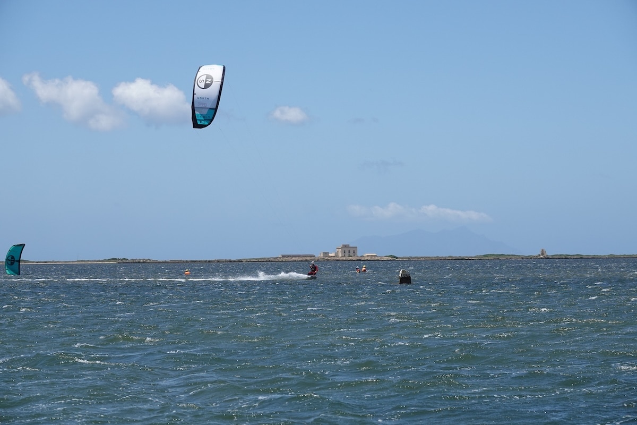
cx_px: 318
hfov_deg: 17.2
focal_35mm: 119
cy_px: 212
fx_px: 2105
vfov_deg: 11.5
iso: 320
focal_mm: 43.48
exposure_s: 1/3200
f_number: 4
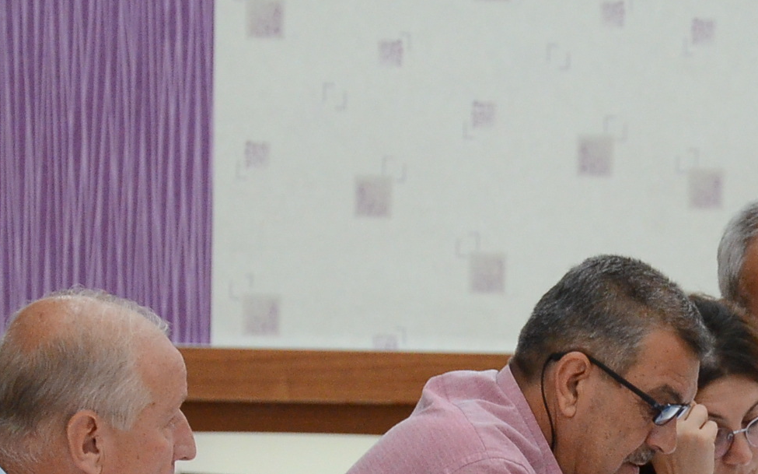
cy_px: 516
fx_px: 7167
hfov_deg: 6.0
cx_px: 623
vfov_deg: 3.8
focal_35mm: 347
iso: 2000
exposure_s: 1/80
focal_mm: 90
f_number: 5.6
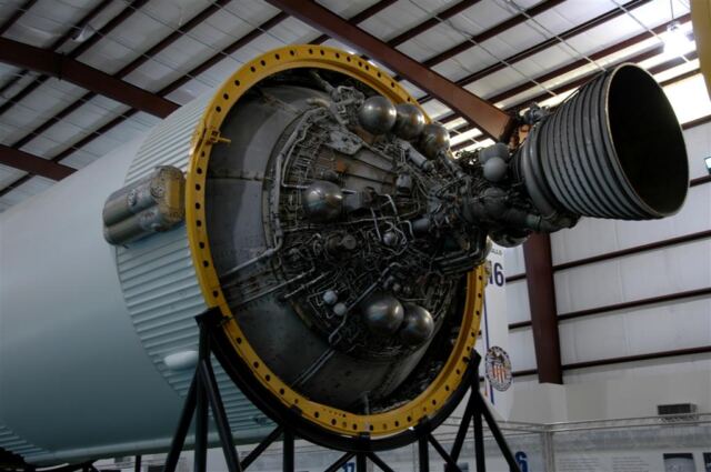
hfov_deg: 46.5
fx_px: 828
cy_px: 236
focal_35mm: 42
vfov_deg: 31.8
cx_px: 356
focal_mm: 28
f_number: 4
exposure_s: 1/13
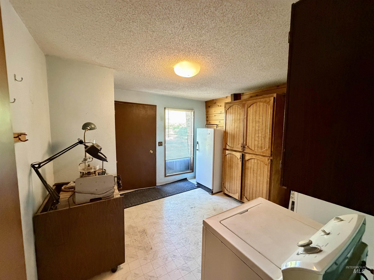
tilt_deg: -4.6
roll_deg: -0.4
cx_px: 187
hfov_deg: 102.1
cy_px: 140
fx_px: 151
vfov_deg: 85.7
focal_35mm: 14
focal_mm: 2.22
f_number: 2.2
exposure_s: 1/60
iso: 800
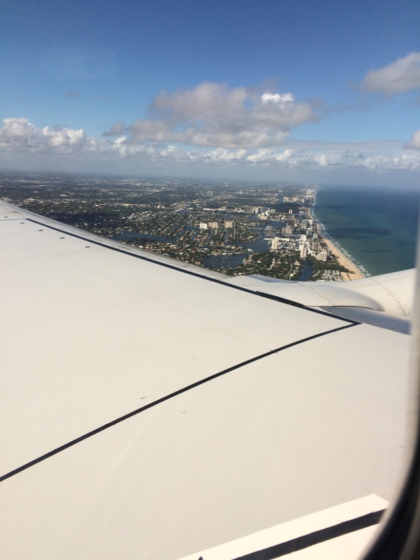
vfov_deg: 61.7
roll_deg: -4.5
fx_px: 469
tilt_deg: -13.4
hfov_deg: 48.2
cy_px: 280
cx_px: 210
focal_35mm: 29
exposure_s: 1/2740
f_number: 2.2
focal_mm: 4.15
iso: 32
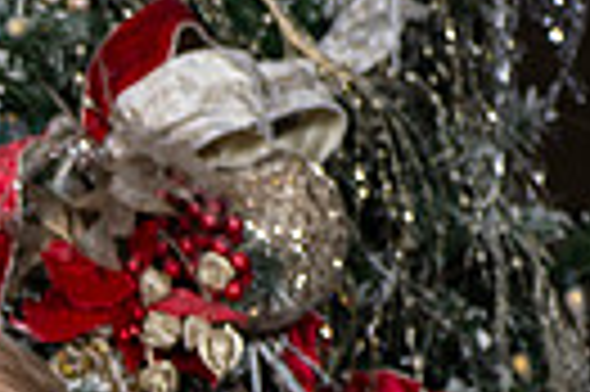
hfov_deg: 7.5
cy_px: 838
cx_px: -527
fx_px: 4338
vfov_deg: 5.1
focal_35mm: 265
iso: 160
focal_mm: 60
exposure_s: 1/125
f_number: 7.1
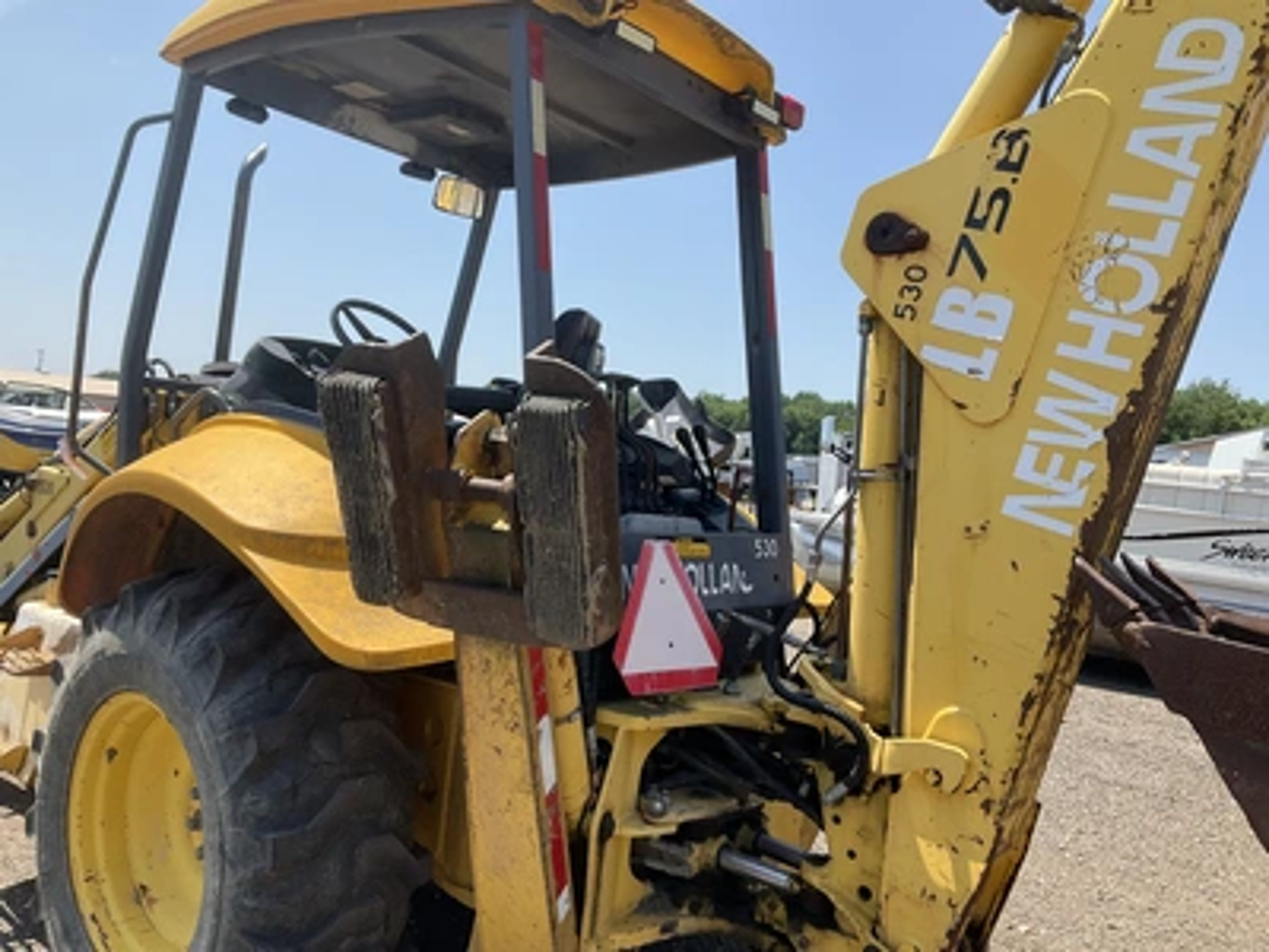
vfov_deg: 48.2
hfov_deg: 61.7
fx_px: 1063
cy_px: 476
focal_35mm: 29
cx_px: 634
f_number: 1.8
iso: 25
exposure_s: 1/1035
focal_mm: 3
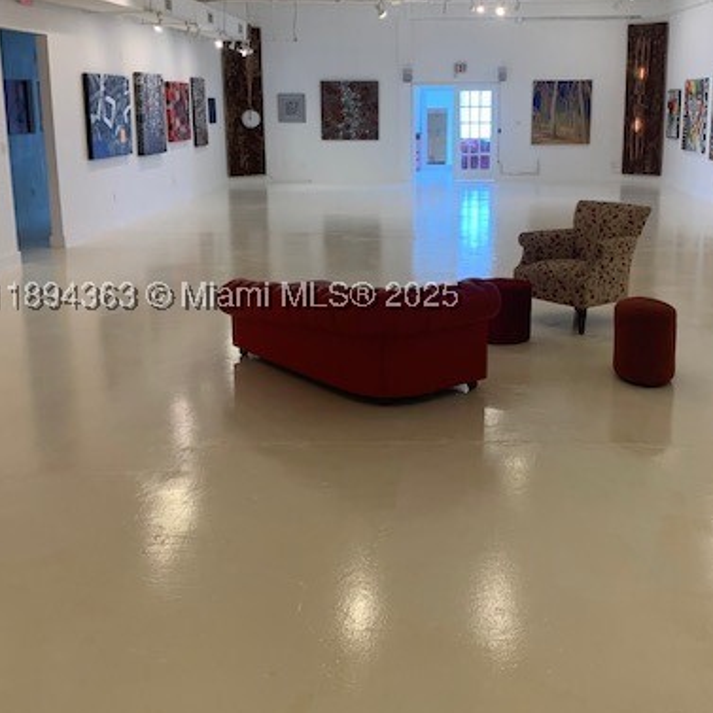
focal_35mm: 39
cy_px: 301
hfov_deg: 42.7
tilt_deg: -10.6
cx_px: 409
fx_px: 909
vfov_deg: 42.7
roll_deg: -0.1
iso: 64
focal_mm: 4.25
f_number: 1.8
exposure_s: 1/60
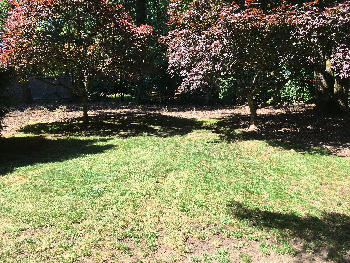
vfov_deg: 48.2
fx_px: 293
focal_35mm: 29
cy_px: 132
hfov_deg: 61.7
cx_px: 175
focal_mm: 4.15
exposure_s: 1/337
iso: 25
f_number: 2.2
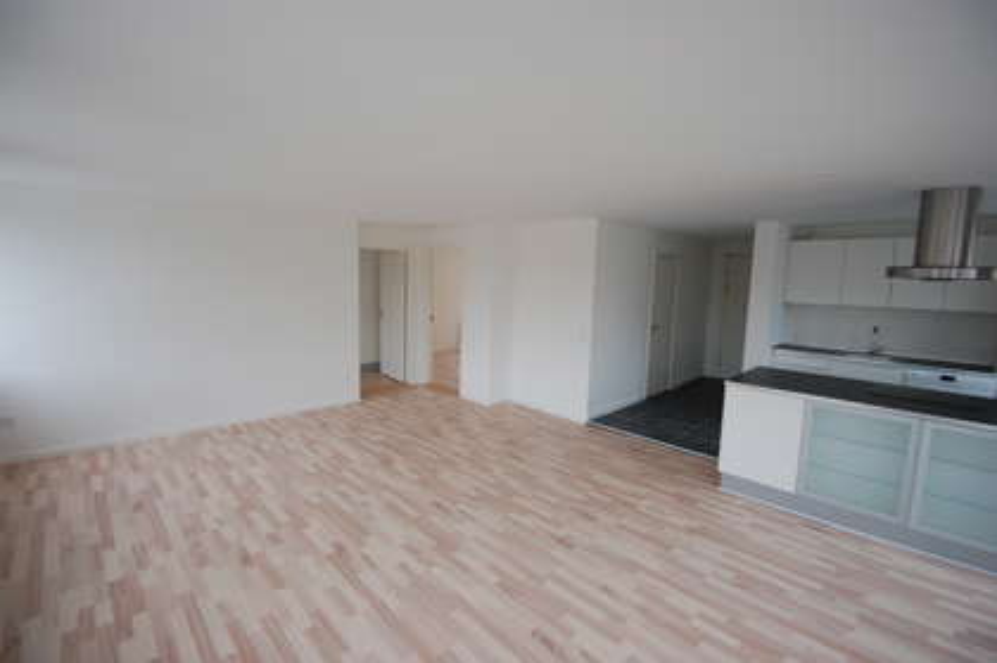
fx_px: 415
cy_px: 332
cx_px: 498
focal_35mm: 15
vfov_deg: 77.2
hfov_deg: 100.5
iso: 200
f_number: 3.5
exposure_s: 1/50
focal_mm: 10
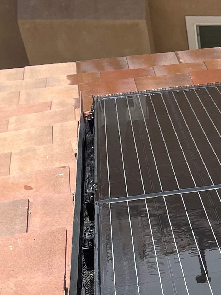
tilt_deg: -49.8
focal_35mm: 93
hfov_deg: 14.5
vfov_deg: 20.0
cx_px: 355
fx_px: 792
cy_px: 335
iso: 32
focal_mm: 4.2
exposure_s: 1/2564
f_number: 1.6
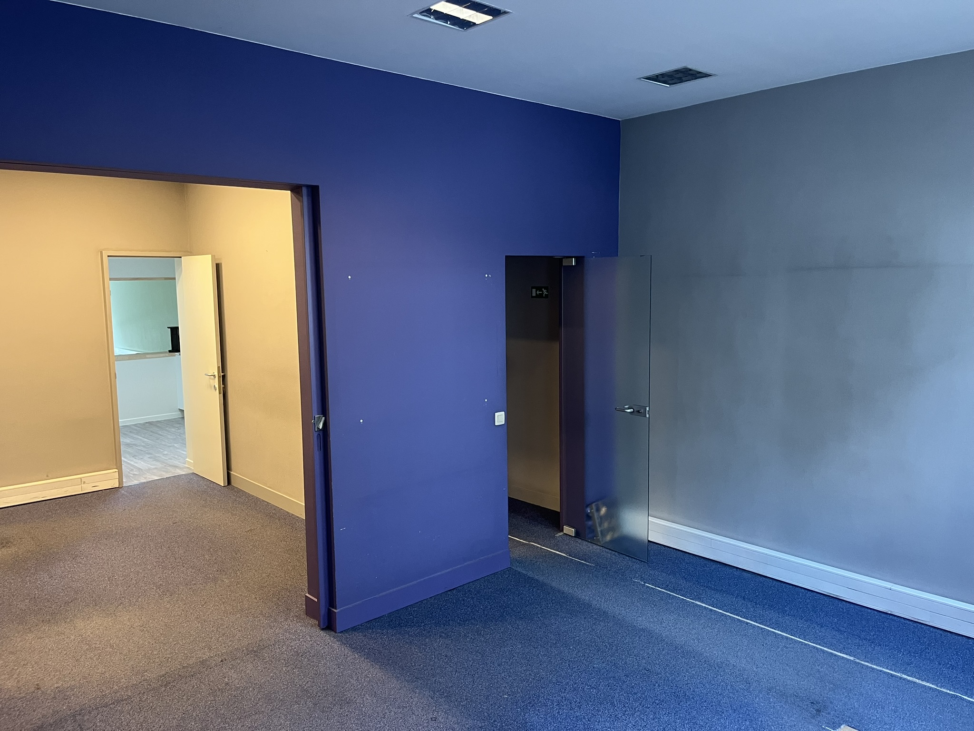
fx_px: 732
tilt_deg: -6.9
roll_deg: +1.5
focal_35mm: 26
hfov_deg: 67.3
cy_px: 366
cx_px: 487
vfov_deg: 53.1
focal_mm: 5.1
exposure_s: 1/50
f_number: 1.6
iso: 160
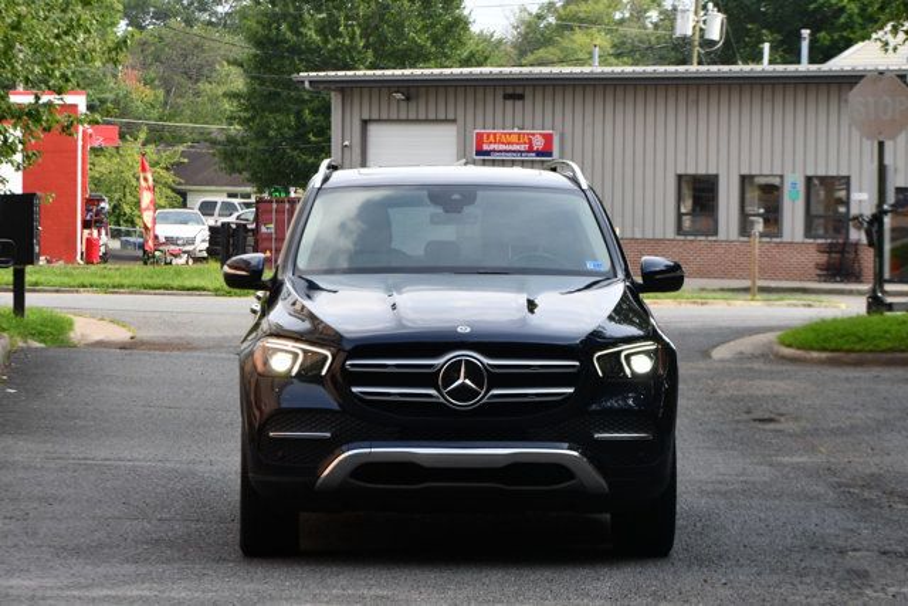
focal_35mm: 138
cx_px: 454
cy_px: 303
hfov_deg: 14.9
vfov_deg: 9.9
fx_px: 3481
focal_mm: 92
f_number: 7.1
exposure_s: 1/250
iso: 200
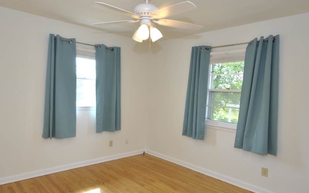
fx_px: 202
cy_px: 107
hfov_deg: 74.5
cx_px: 137
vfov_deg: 51.0
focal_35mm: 24
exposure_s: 1/50
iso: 200
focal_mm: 10
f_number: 4
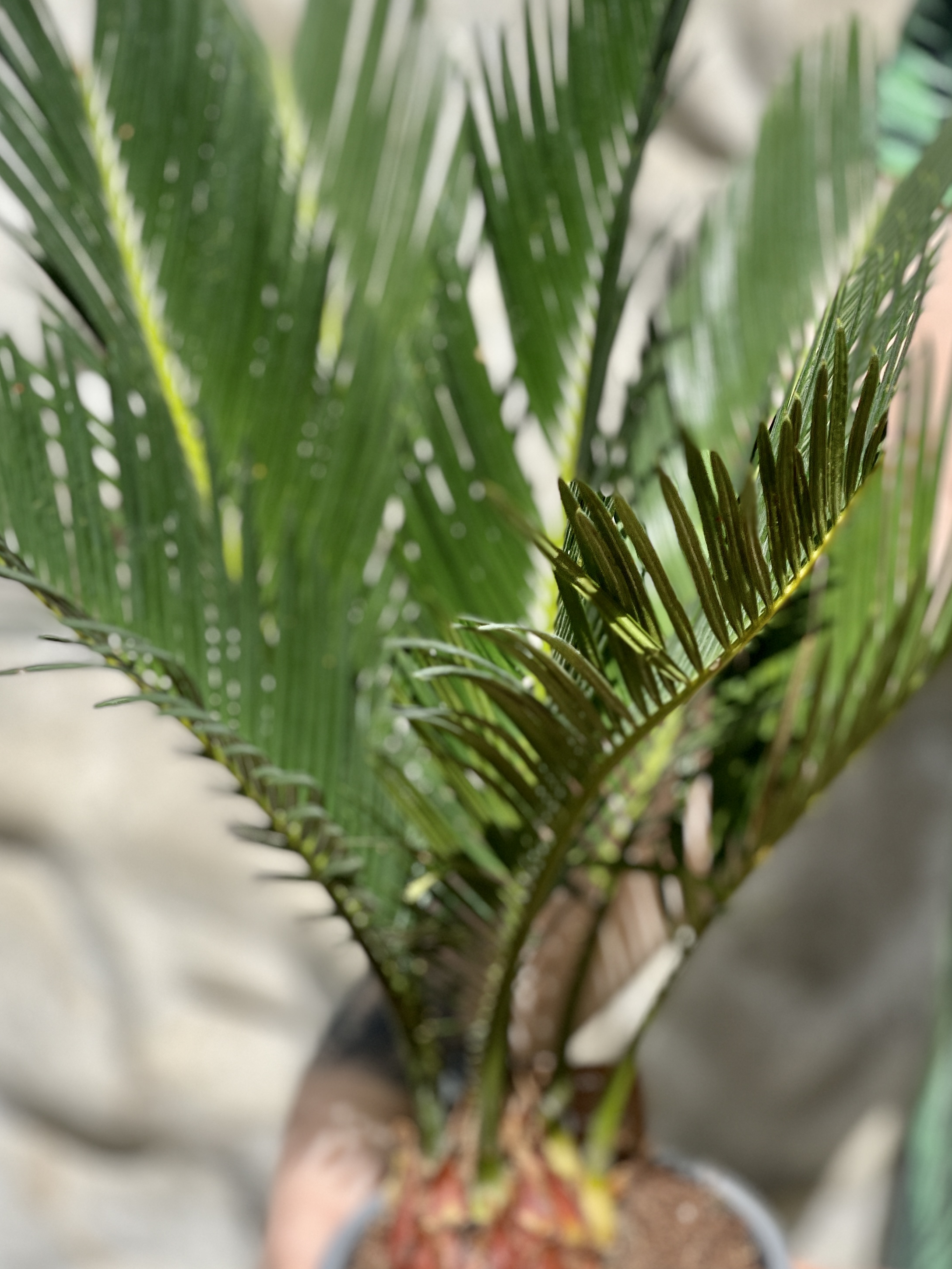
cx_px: 525
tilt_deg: -20.8
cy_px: 516
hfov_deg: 16.6
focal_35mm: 89
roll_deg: +1.4
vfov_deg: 22.0
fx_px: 3263
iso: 32
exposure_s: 1/1054
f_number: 2.2
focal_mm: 7.5
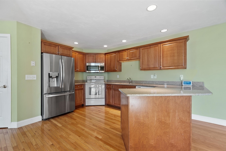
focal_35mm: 15
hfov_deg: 100.4
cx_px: 113
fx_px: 94
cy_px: 76
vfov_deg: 77.3
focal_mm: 10
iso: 320
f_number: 8
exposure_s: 1/1.67
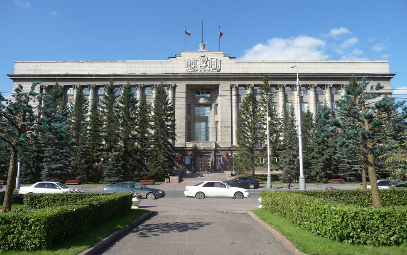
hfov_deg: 62.9
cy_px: 123
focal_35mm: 30
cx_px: 205
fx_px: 333
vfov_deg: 41.9
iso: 100
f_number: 3.3
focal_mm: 4.7
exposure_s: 1/800
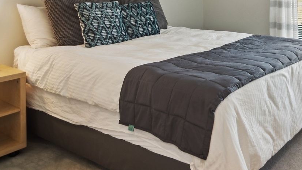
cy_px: -15
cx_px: 241
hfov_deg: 50.8
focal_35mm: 37
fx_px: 296
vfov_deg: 29.0
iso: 200
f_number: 8
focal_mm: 12
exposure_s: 1/20
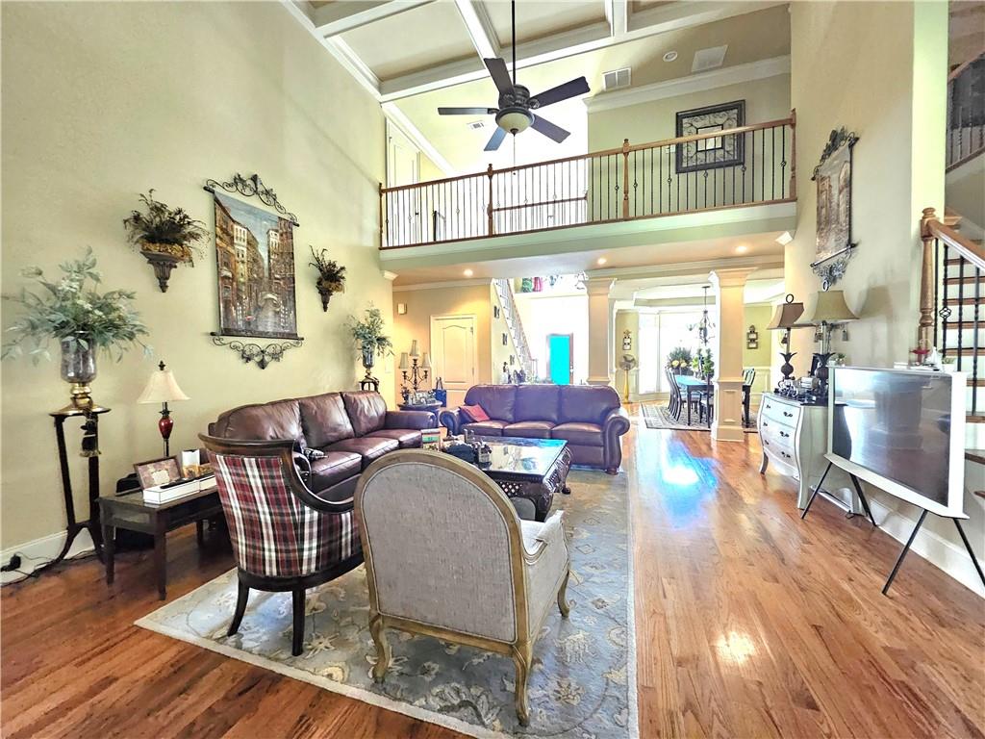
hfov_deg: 106.2
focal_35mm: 13
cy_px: 370
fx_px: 370
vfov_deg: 89.9
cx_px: 492
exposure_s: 1/24
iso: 1000
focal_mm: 1.7
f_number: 2.2
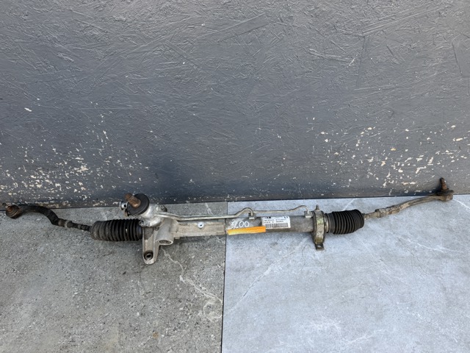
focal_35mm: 24
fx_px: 326
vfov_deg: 56.8
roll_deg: +4.5
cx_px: 235
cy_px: 176
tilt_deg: -35.5
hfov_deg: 71.6
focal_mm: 6.76
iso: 50
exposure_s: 1/137
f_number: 1.78
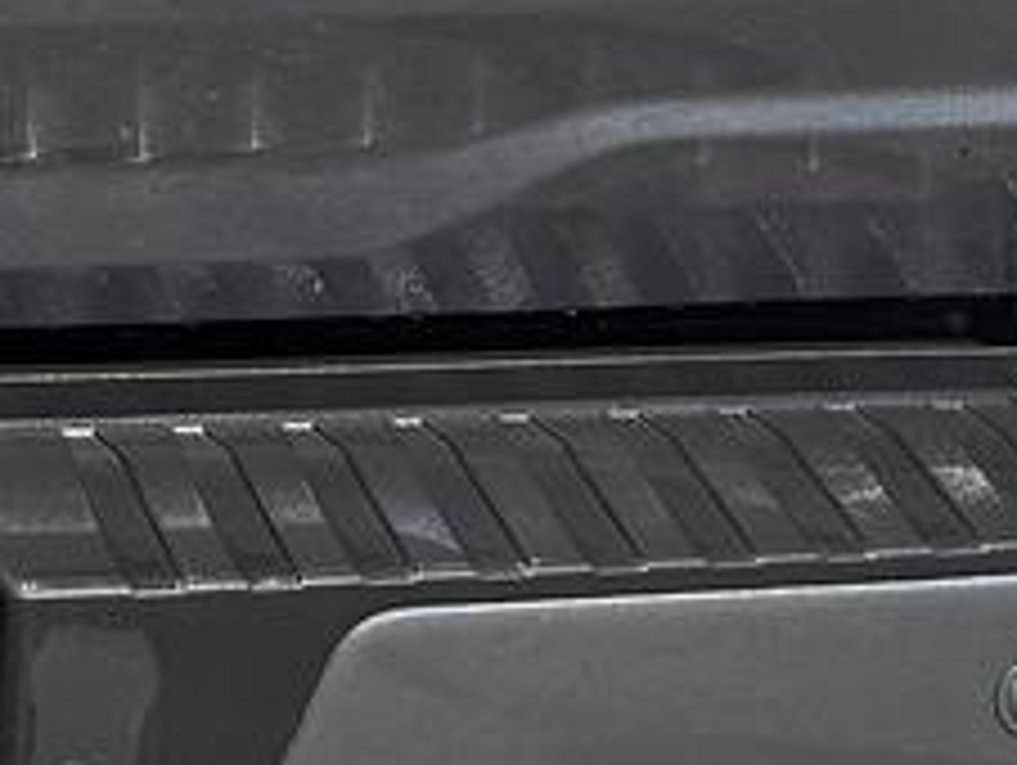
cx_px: -828
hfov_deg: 12.3
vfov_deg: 9.2
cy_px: -958
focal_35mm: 147
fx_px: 4323
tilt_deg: -7.7
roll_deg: +0.7
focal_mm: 5.96
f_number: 1.6
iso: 50
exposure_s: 1/2747
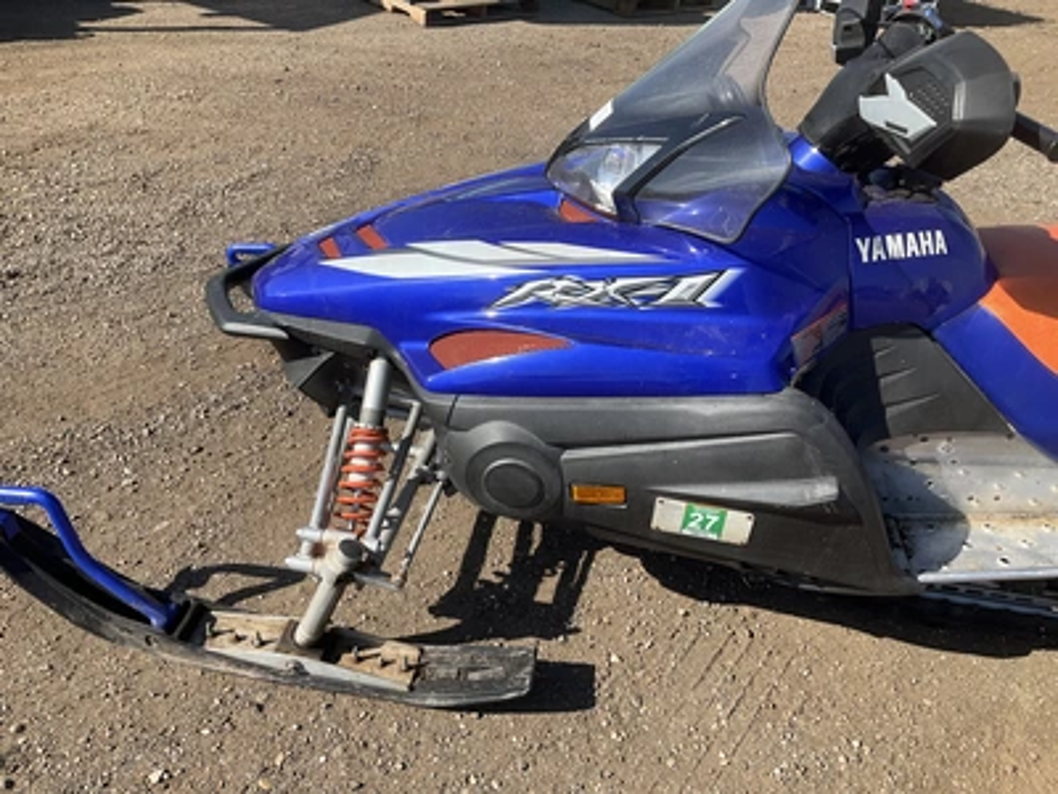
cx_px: 529
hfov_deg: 61.7
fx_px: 886
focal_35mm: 29
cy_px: 397
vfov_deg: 48.2
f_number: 1.8
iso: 25
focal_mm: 3
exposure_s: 1/1195
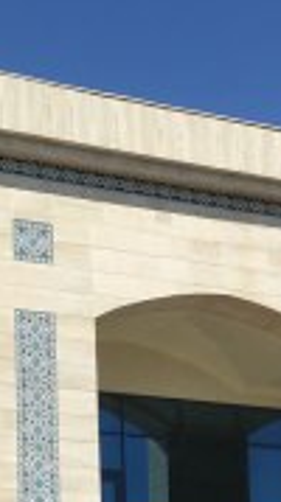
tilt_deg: +15.9
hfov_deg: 11.4
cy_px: 353
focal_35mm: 106
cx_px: 115
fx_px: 1411
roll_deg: +3.5
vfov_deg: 20.1
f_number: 2.2
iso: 25
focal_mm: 4.15
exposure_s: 1/2653
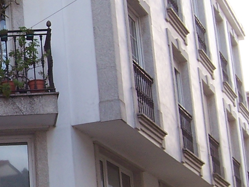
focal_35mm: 118
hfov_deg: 16.1
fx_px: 849
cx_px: -37
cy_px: 102
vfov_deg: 12.6
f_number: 3.4
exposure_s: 1/90
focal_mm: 5.5
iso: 80
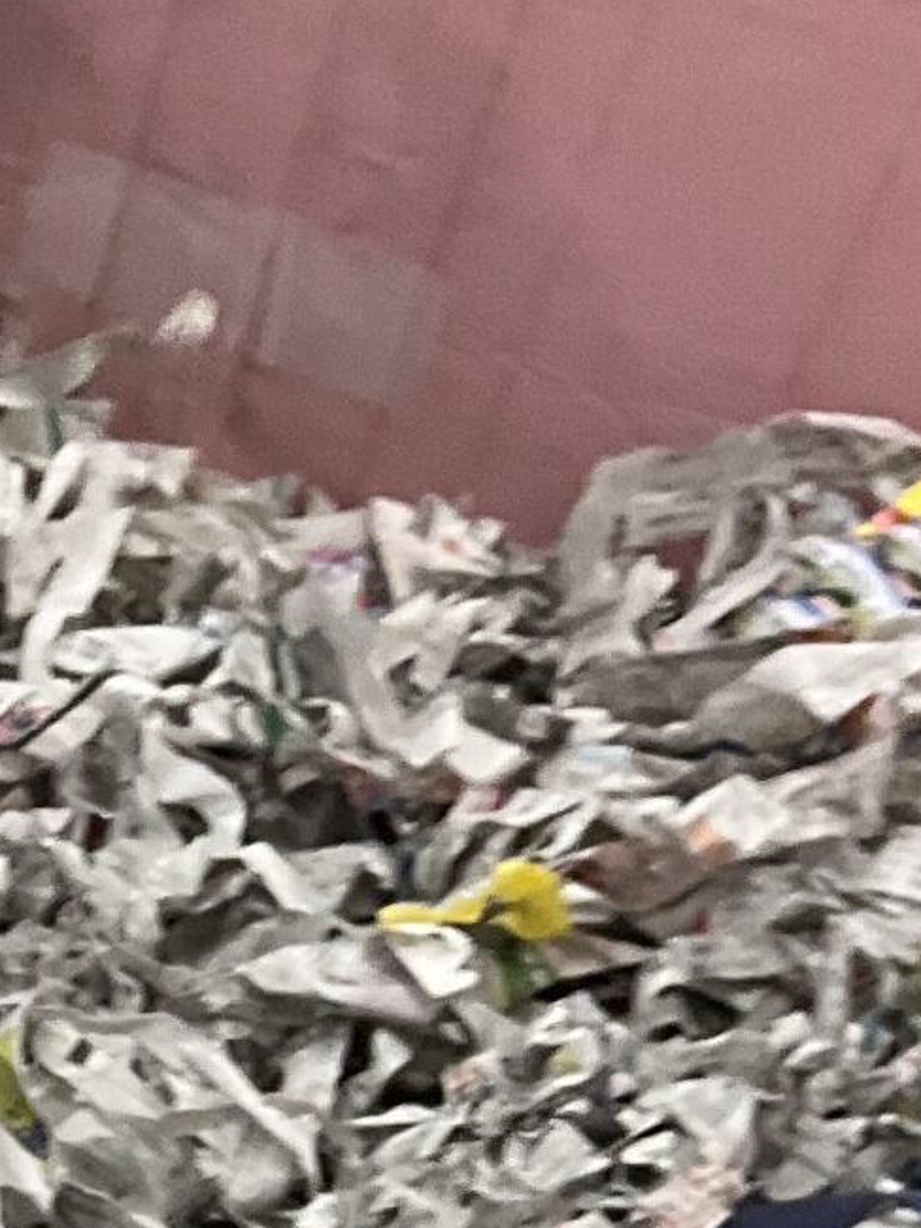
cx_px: -857
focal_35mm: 114
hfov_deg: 11.8
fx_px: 4045
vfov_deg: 15.0
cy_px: 2222
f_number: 1.8
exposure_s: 1/60
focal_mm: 3
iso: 64
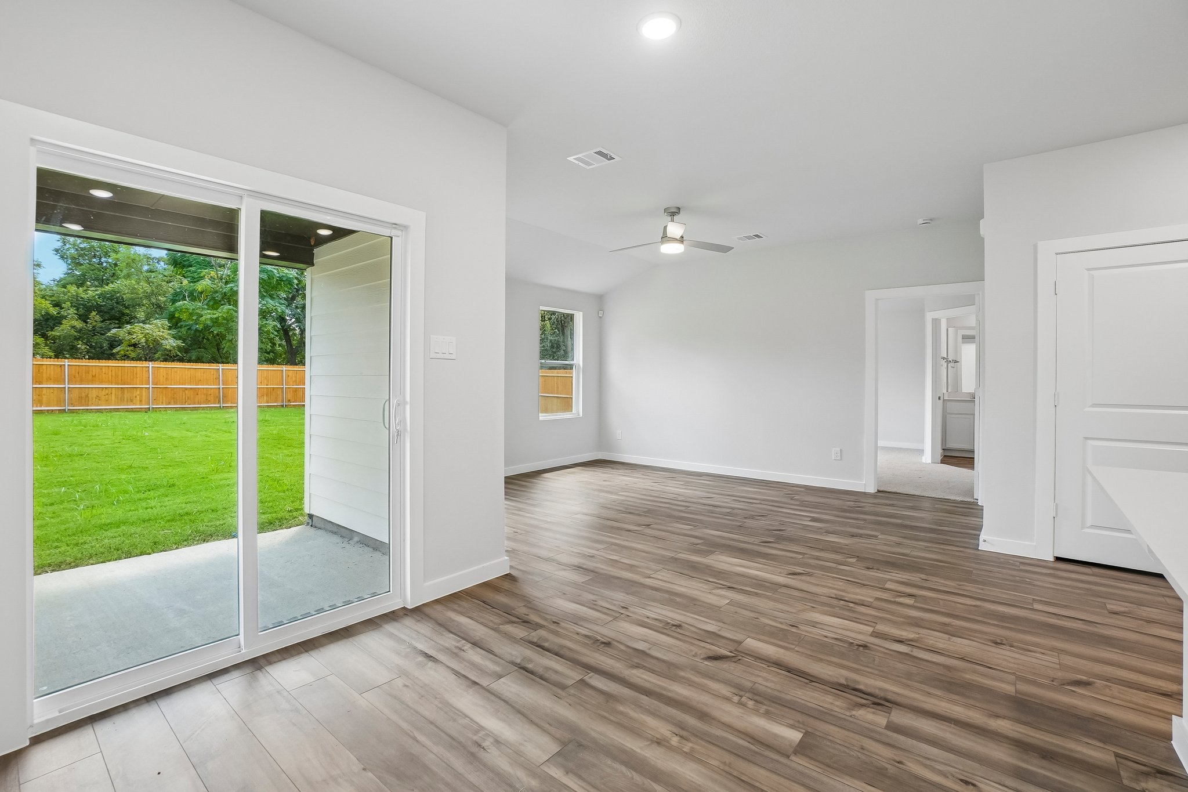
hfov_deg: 100.4
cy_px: 396
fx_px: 495
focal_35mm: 15
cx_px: 594
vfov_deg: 77.3
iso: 400
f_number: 8
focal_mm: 10
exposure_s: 1/50
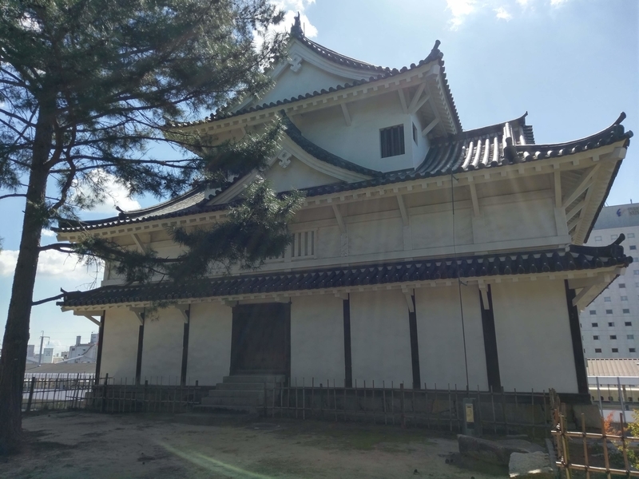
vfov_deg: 53.1
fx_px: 480
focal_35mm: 26
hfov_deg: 67.3
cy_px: 240
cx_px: 320
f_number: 1.8
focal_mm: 4.58
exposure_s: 1/2233
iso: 100
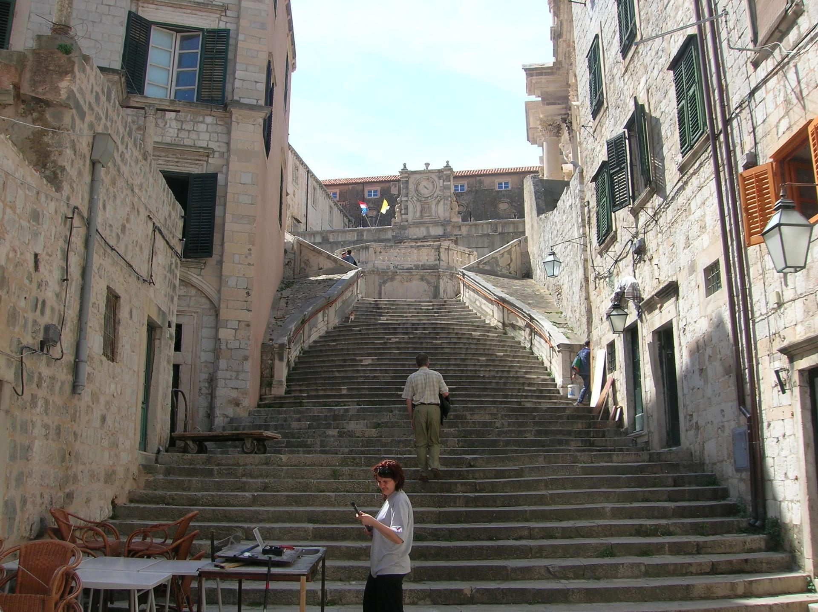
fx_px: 803
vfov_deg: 41.7
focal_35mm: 34
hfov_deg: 54.0
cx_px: 409
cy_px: 306
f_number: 4.9
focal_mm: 5.7
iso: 50
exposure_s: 1/267
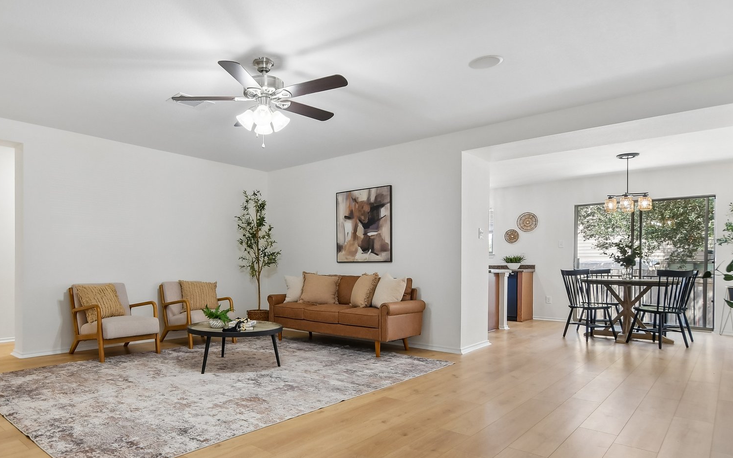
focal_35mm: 21
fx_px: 420
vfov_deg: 57.3
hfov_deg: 81.3
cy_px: 229
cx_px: 294
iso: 400
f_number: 8
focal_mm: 10
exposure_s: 1/30
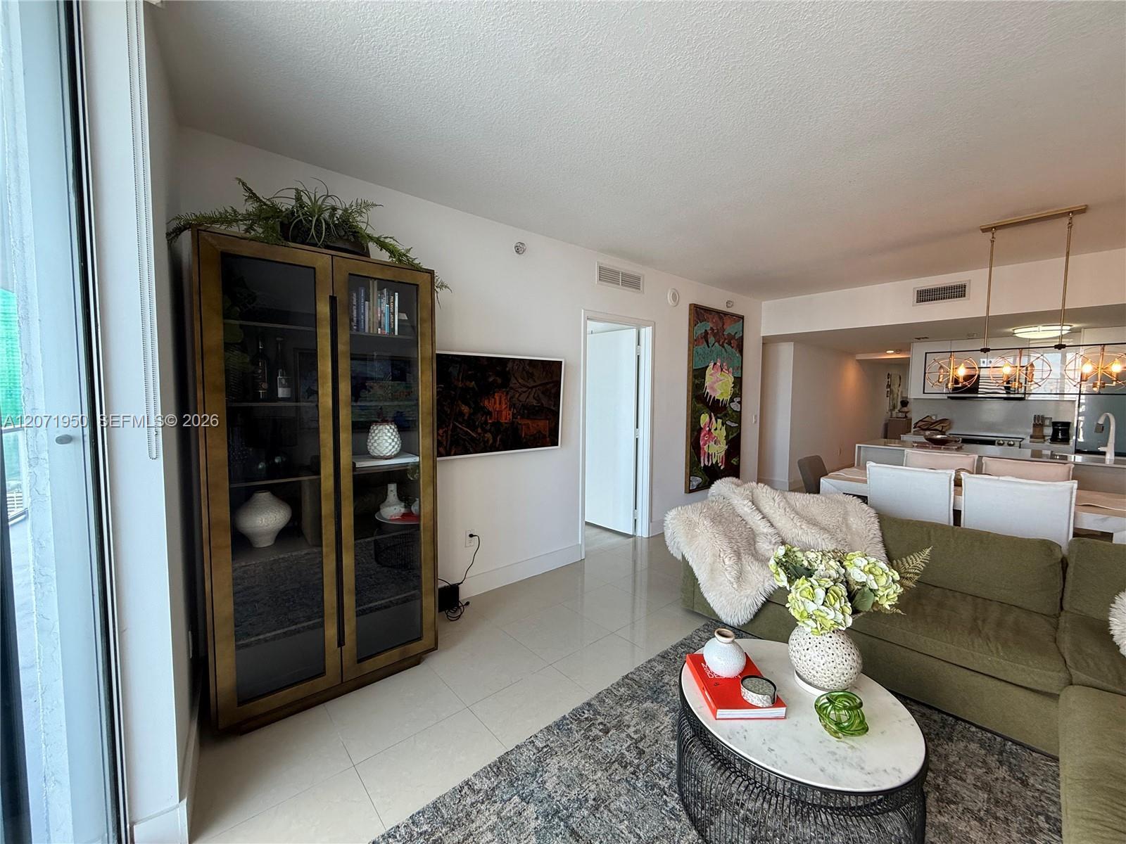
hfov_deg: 102.1
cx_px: 563
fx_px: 455
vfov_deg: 85.7
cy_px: 422
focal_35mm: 14
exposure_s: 1/120
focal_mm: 2.22
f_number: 2.2
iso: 125
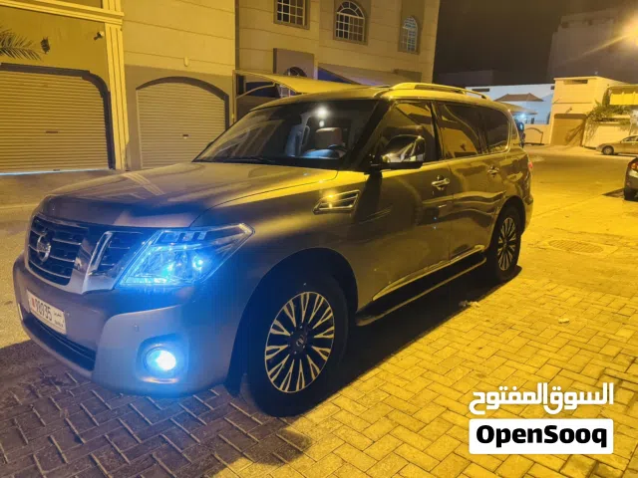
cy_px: 239
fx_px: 442
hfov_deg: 71.6
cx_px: 319
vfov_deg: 56.8
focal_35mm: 24
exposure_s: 1/33
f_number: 1.78
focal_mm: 6.76
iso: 1000
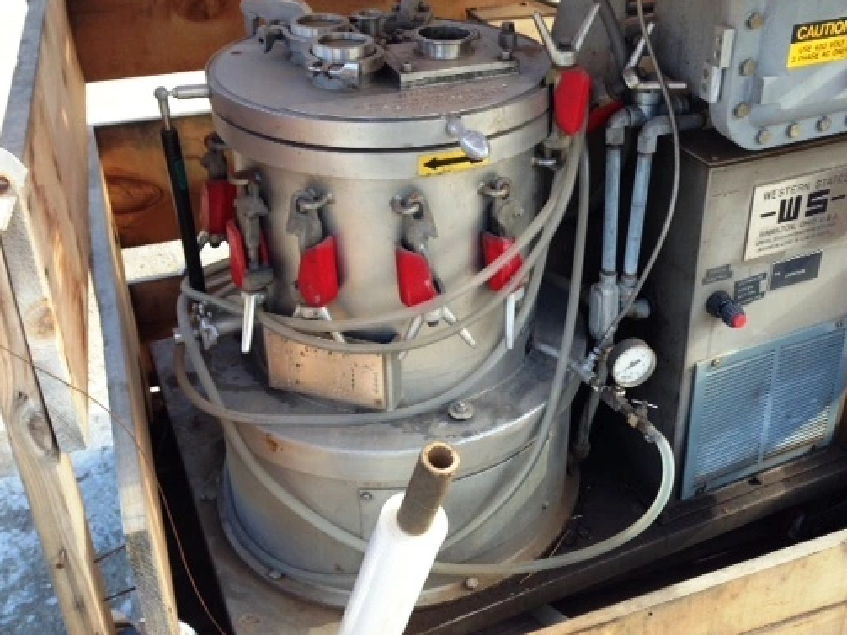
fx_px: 1027
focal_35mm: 42
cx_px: 535
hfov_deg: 44.4
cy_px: 251
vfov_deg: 34.2
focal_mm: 4.13
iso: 50
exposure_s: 1/162
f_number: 2.4
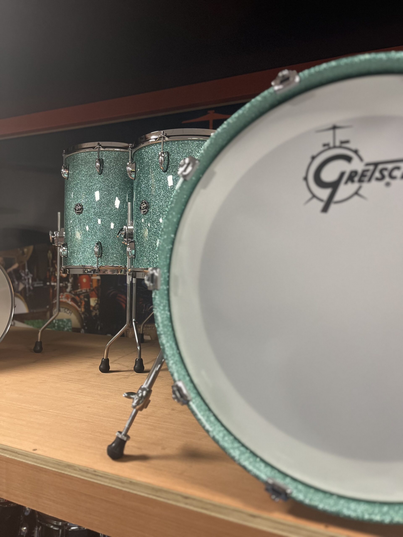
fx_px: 404
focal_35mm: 26
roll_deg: -1.5
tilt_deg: -0.5
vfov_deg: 67.3
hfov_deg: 53.1
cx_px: 202
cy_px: 268
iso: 250
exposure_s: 1/50
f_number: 1.6
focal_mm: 5.1
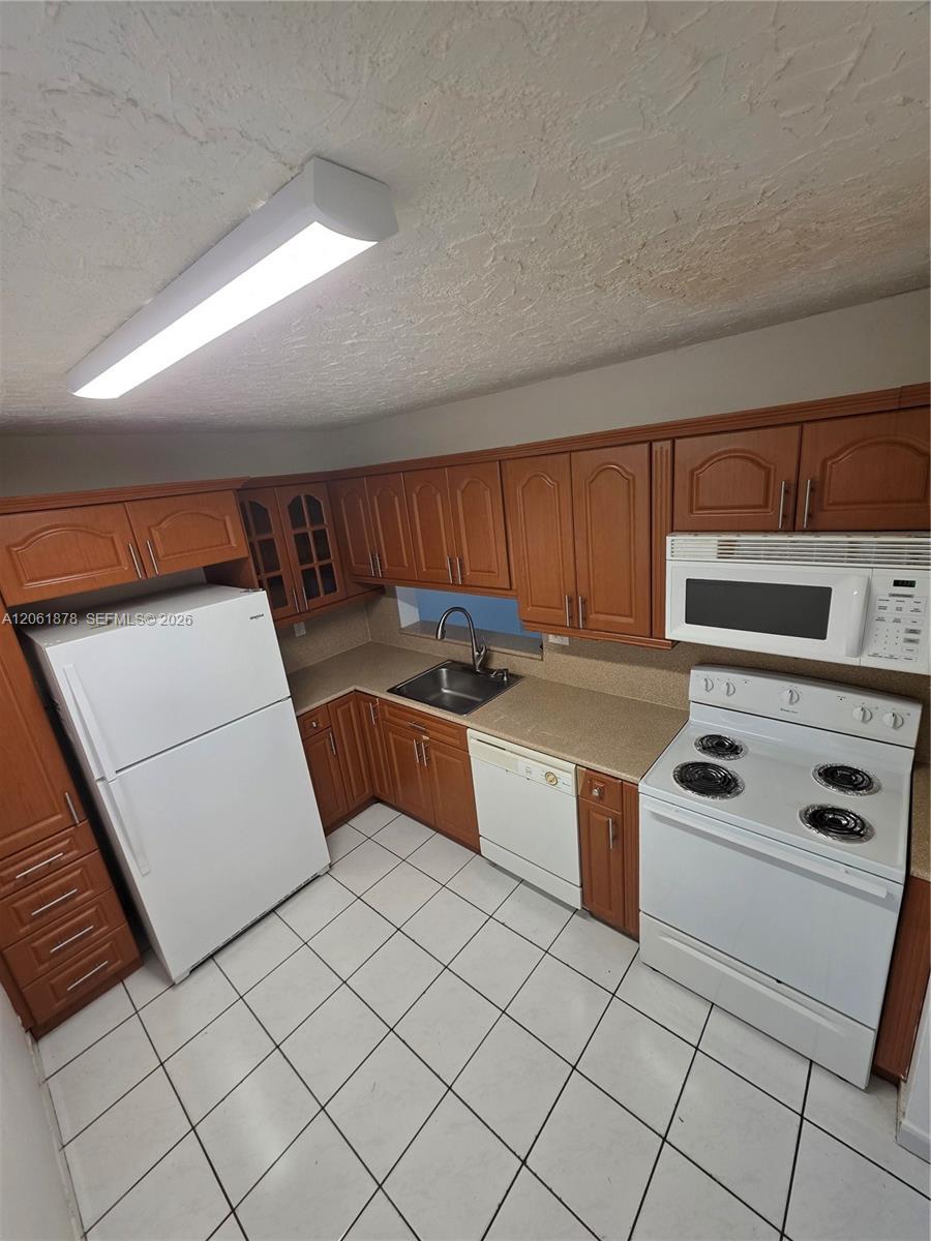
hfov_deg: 89.9
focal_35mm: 13
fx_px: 466
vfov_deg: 106.2
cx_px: 466
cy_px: 620
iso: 160
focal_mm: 2.2
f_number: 1.9
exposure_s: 1/120
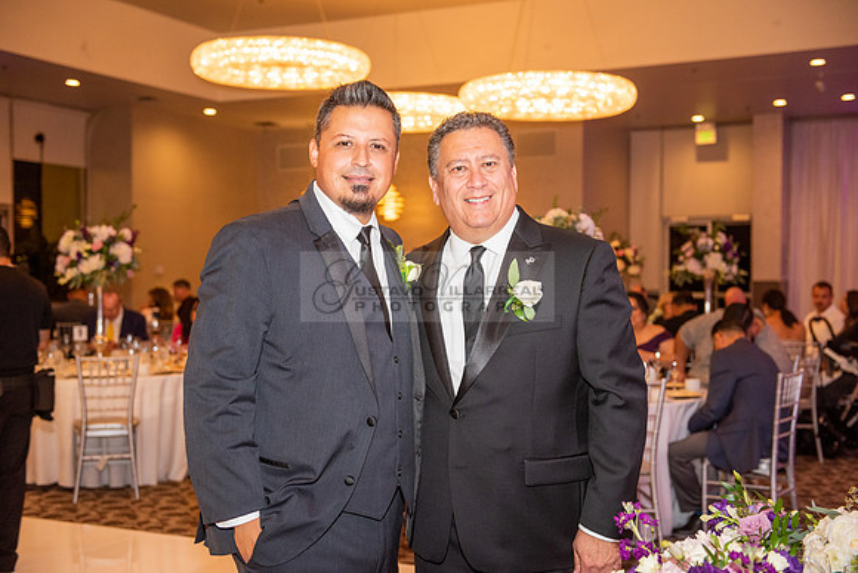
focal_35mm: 48
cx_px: 429
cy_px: 286
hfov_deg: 41.1
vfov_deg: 28.1
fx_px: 1144
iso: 1600
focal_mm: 48
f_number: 3.5
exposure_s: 1/160
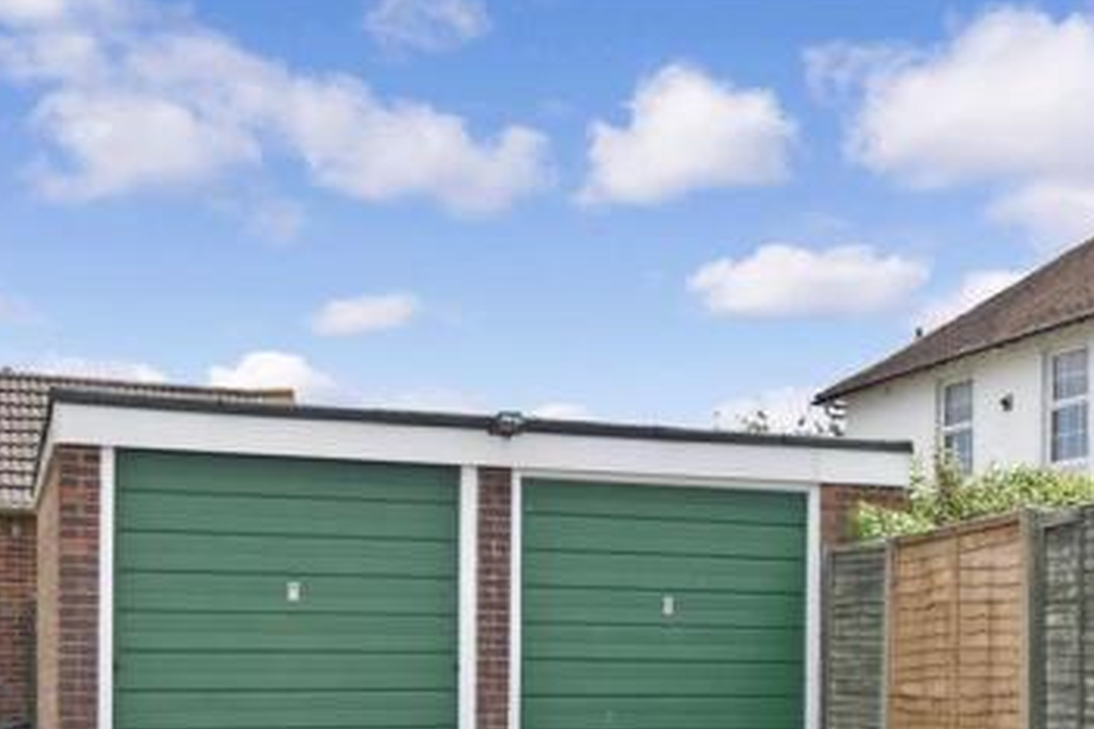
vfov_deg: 23.5
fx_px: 1702
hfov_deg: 35.4
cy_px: 668
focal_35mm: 56
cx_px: 686
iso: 500
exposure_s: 1/1600
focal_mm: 20
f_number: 8
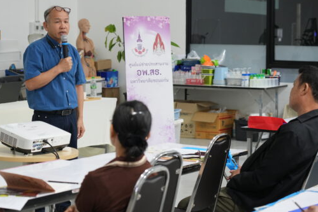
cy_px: 77
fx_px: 839
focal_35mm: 95
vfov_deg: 14.4
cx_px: 140
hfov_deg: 21.4
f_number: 4
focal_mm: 74
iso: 1600
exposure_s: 1/160
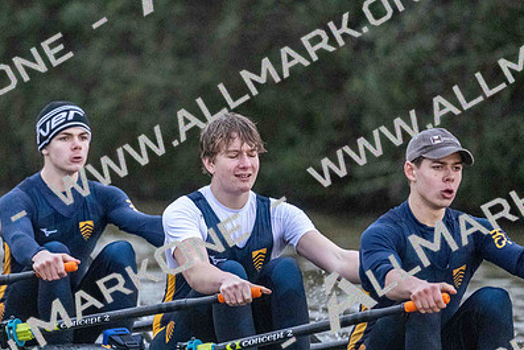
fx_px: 8518
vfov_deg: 2.4
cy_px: 209
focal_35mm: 585
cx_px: 211
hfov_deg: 3.5
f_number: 4.5
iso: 20000
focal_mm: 400
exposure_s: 1/1600
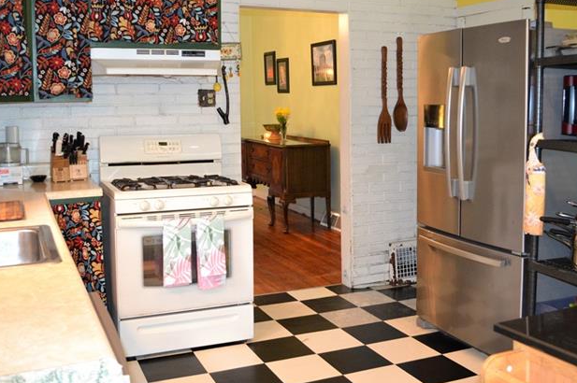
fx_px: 560
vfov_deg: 37.6
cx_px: 301
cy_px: 146
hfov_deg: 54.5
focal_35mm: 35
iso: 1250
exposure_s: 1/60
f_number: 3.5
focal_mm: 18
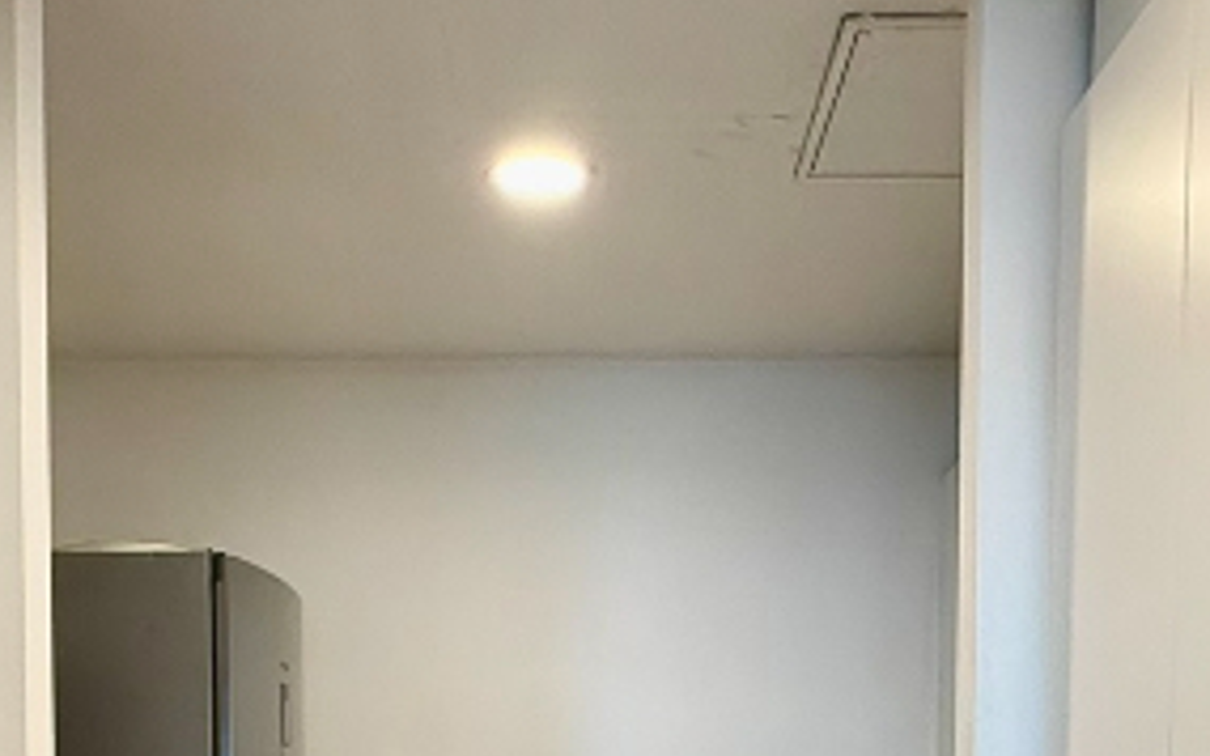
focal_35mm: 52
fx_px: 1714
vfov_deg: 22.7
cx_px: 569
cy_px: 930
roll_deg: +0.0
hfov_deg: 38.9
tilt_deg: -2.5
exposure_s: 1/100
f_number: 2.2
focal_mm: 2.22
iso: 125
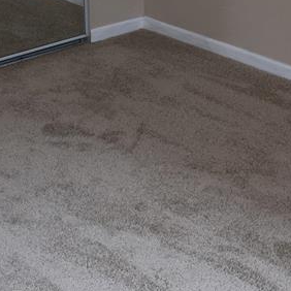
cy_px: -94
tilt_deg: -10.3
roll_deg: +0.5
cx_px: 161
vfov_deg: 17.5
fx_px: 885
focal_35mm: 93
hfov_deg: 18.7
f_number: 2.2
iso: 25
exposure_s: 1/40
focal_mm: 4.15
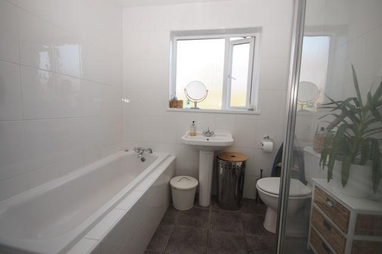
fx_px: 159
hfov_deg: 100.4
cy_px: 127
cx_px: 191
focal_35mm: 15
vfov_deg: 77.3
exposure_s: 1/60
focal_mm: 10
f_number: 5
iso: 200
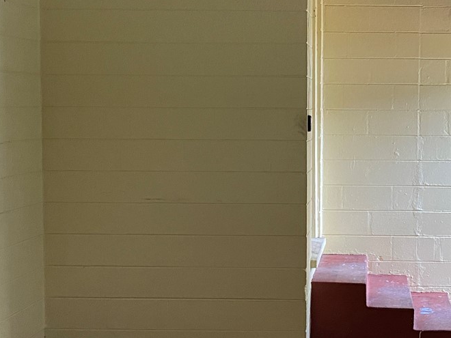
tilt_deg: -4.1
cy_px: 164
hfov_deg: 30.2
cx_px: 342
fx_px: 821
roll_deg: -0.4
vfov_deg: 23.3
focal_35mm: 63
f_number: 1.8
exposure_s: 1/40
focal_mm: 4.25
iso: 400
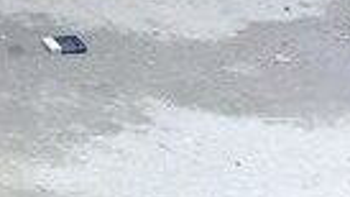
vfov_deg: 6.8
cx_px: -411
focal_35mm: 163
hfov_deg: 11.5
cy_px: -382
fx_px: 1512
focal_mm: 3.3
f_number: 2.2
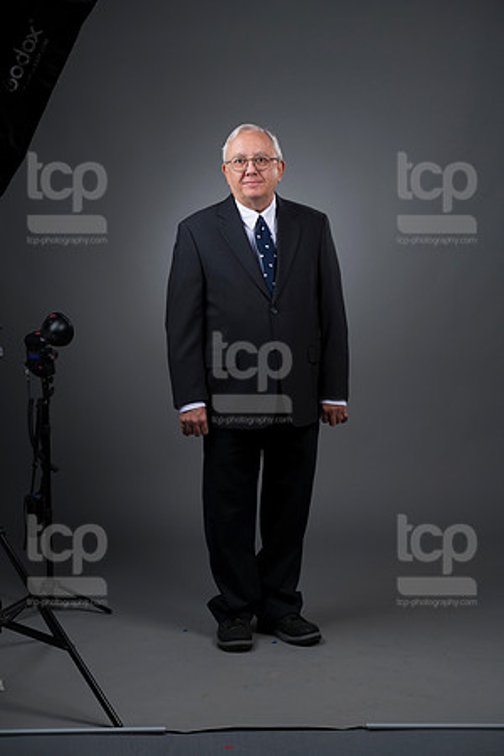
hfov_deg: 17.1
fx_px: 1680
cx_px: 252
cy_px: 378
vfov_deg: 25.4
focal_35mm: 80
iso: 160
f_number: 5.6
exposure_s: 1/250
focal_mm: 80
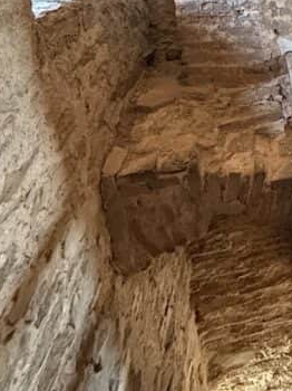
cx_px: 342
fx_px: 462
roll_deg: +1.8
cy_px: -10
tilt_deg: -12.8
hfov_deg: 30.3
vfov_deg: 39.7
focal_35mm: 41
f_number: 2.2
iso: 800
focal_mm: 2.22
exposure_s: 1/60
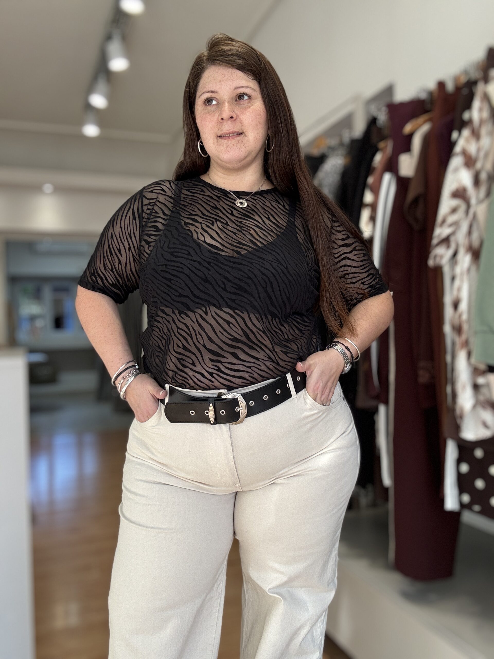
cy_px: 330
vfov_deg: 60.0
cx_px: 247
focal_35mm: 30
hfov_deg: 46.8
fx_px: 571
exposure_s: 1/100
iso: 40
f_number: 1.9
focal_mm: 2.69
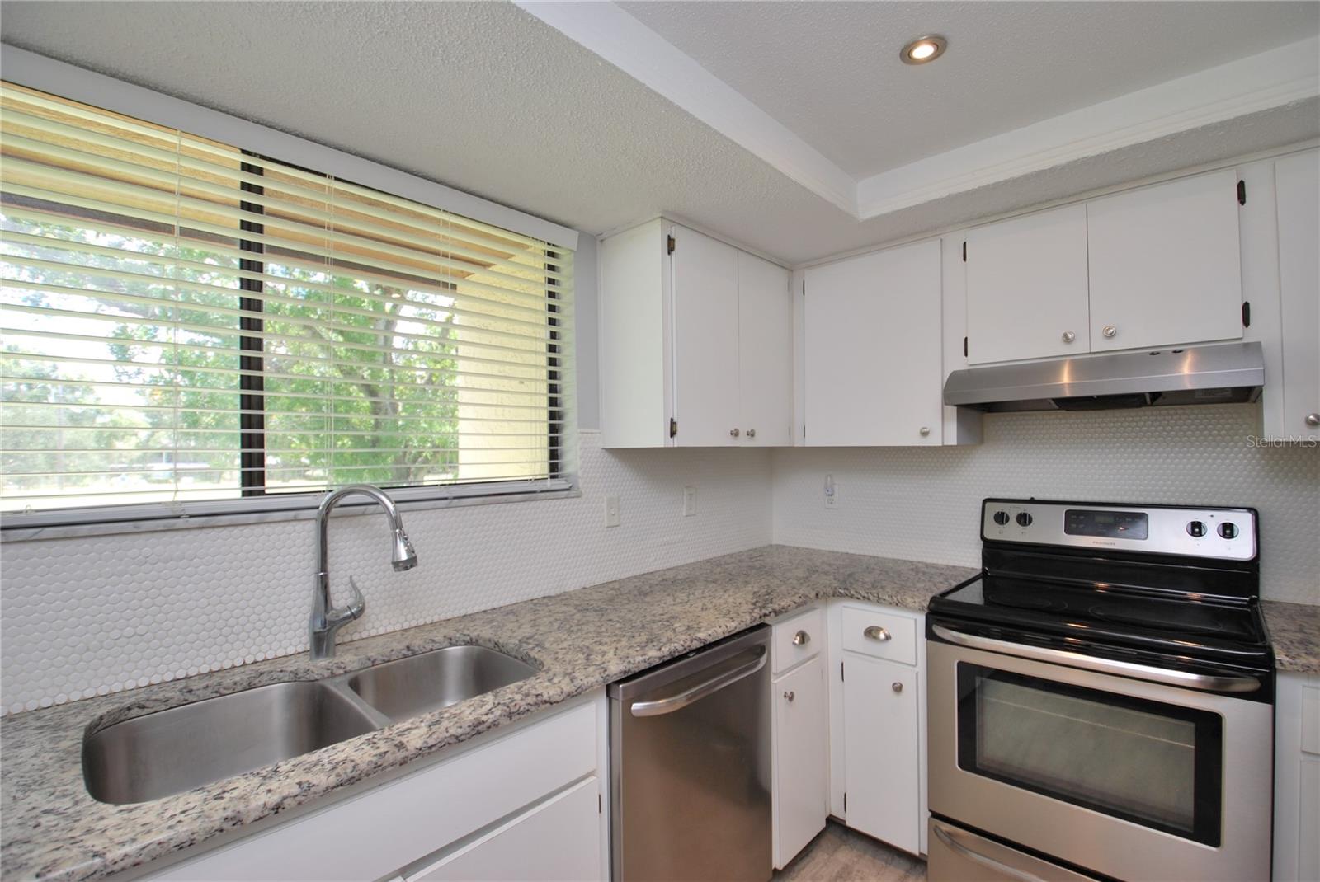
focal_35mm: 15
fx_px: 550
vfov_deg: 77.4
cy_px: 441
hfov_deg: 100.3
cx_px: 660
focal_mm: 10
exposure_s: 1/60
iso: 100
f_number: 3.5
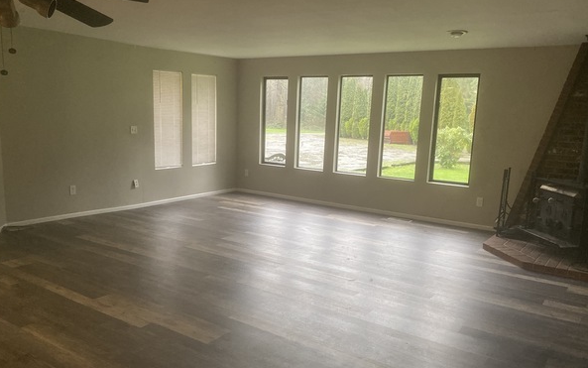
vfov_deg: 40.6
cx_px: 285
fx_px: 497
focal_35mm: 31
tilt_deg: -10.6
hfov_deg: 61.2
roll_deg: -2.3
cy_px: 203
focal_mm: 4.25
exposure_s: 1/40
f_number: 1.8
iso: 400
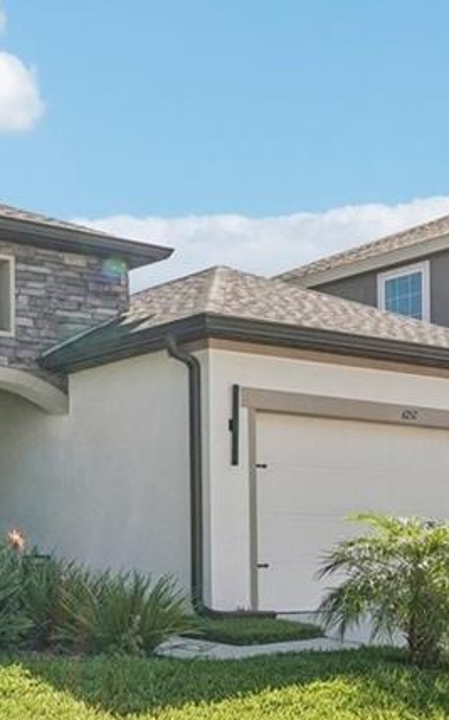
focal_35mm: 61
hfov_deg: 20.5
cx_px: -5
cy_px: 579
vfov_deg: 32.6
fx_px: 1196
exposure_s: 1/1000
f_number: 8
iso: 400
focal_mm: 16
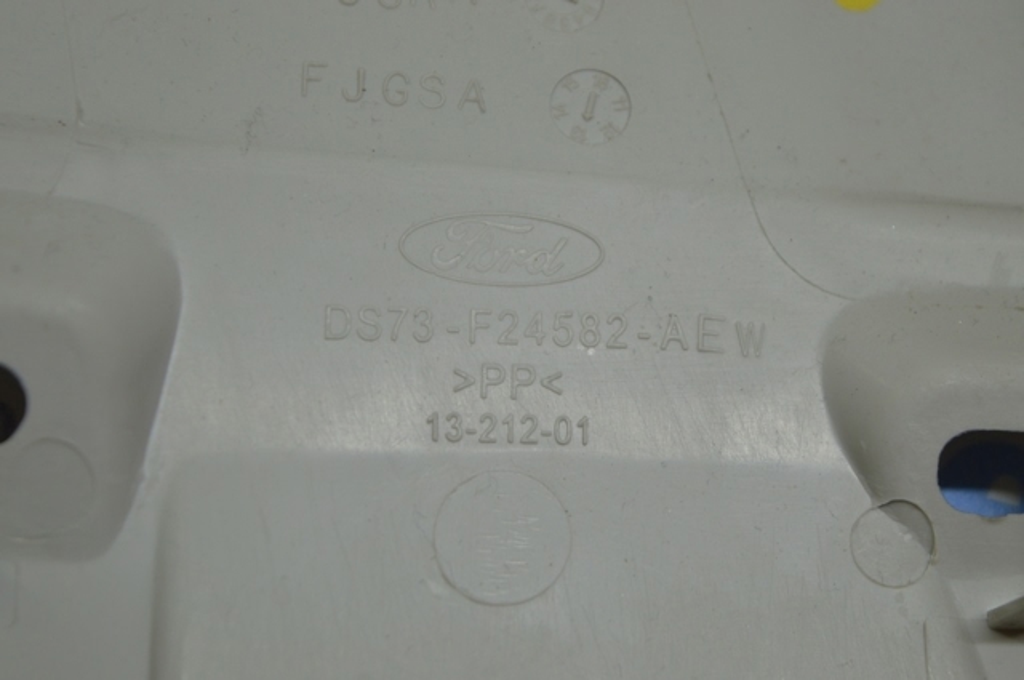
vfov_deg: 16.5
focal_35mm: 82
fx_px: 2344
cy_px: 340
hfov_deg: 24.6
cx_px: 512
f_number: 5.6
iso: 400
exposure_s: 1/60
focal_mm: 55
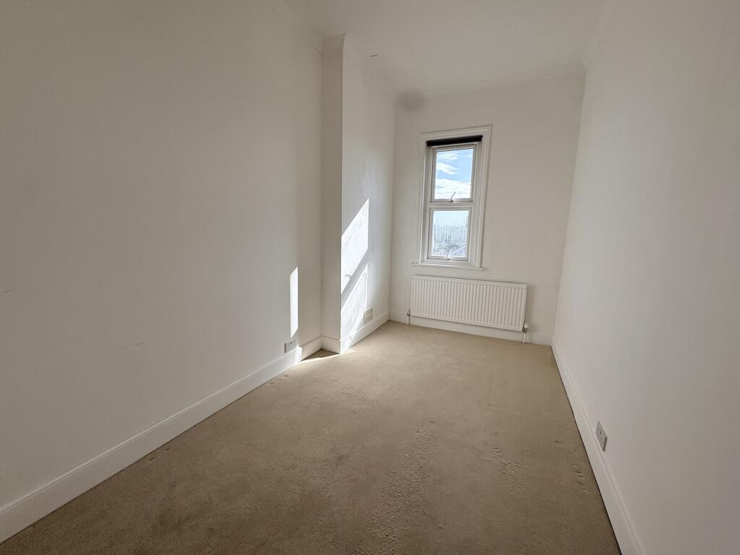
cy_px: 278
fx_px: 299
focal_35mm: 14
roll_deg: -0.9
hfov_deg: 102.1
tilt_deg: -7.7
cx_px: 370
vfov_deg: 85.7
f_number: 2.2
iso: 64
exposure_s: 1/921
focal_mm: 2.22
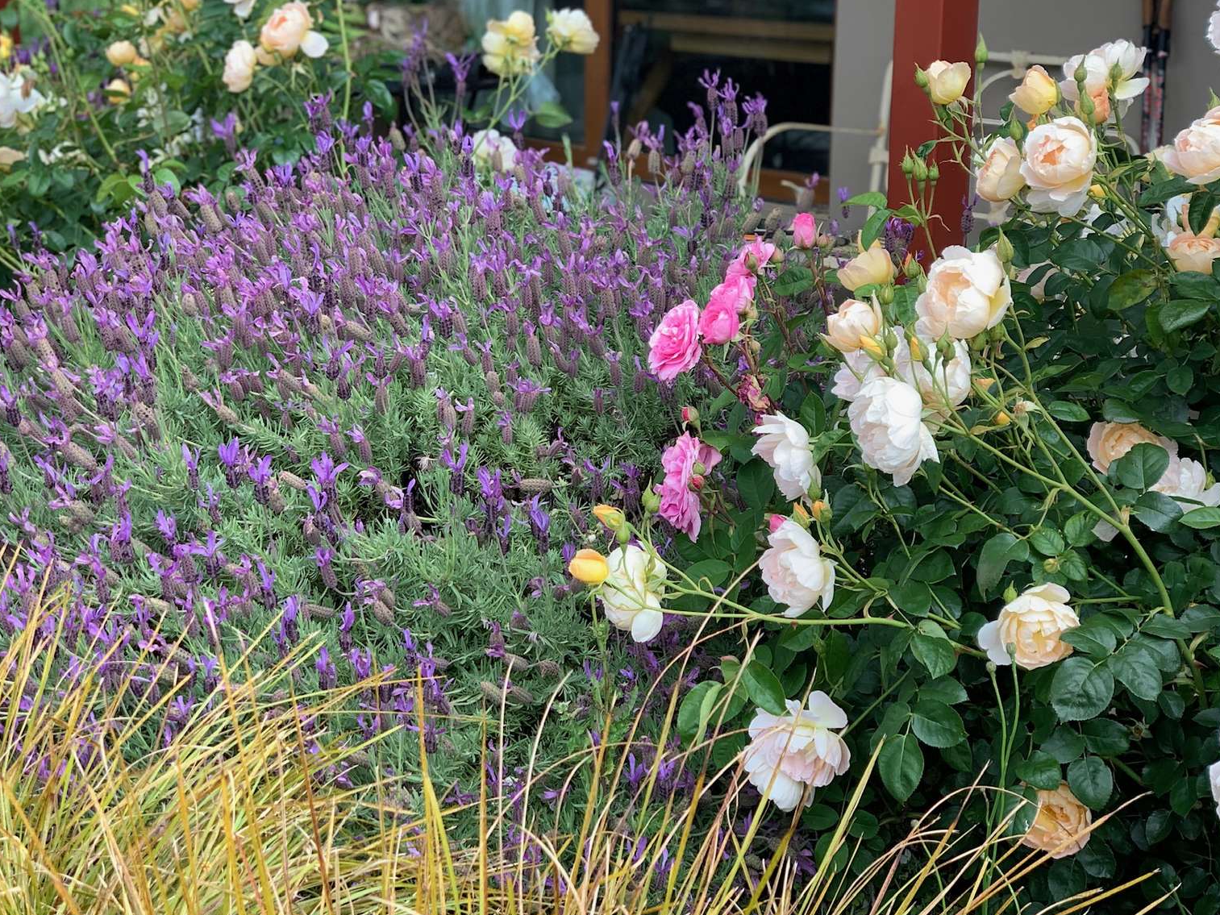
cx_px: 558
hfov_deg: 29.4
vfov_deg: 22.2
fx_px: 2326
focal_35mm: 66
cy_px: 398
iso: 16
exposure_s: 1/143
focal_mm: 6
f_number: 2.4
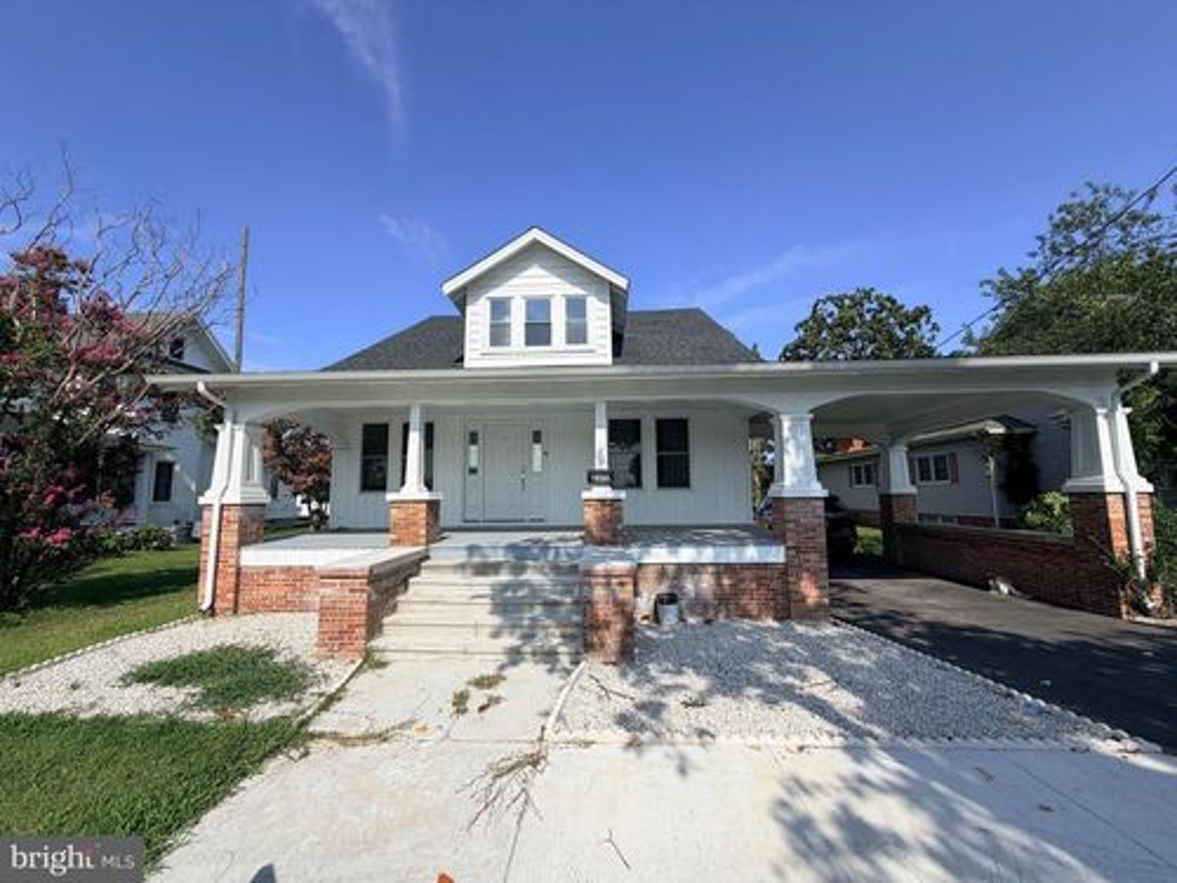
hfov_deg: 102.1
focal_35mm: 14
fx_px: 476
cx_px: 588
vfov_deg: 85.7
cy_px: 442
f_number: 2.2
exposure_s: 1/985
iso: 20
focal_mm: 2.22
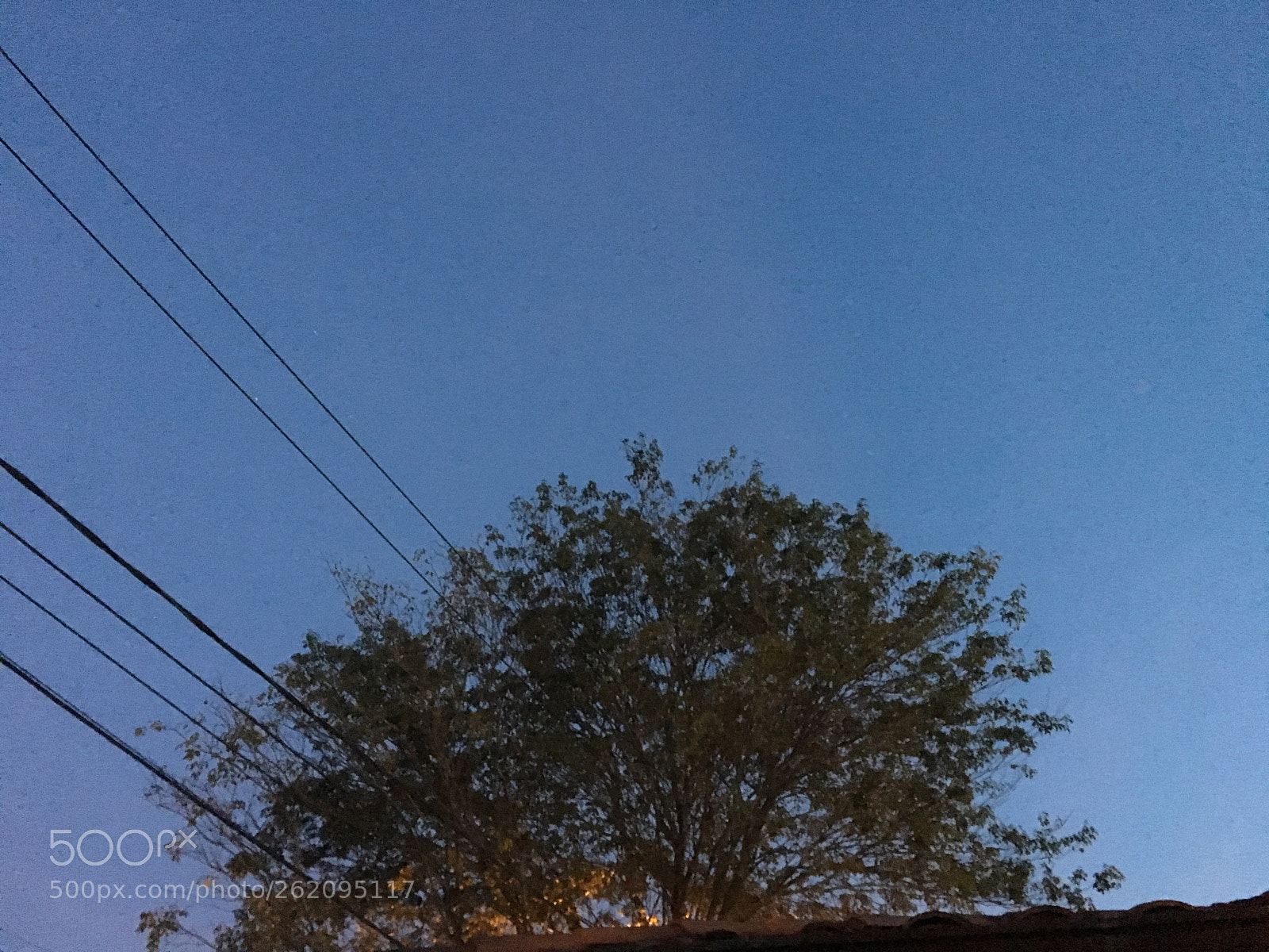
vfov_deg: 48.2
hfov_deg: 61.7
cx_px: 634
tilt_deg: +41.1
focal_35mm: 29
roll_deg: -5.3
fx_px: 1063
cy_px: 476
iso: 1000
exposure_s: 1/17
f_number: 2.2
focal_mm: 4.15
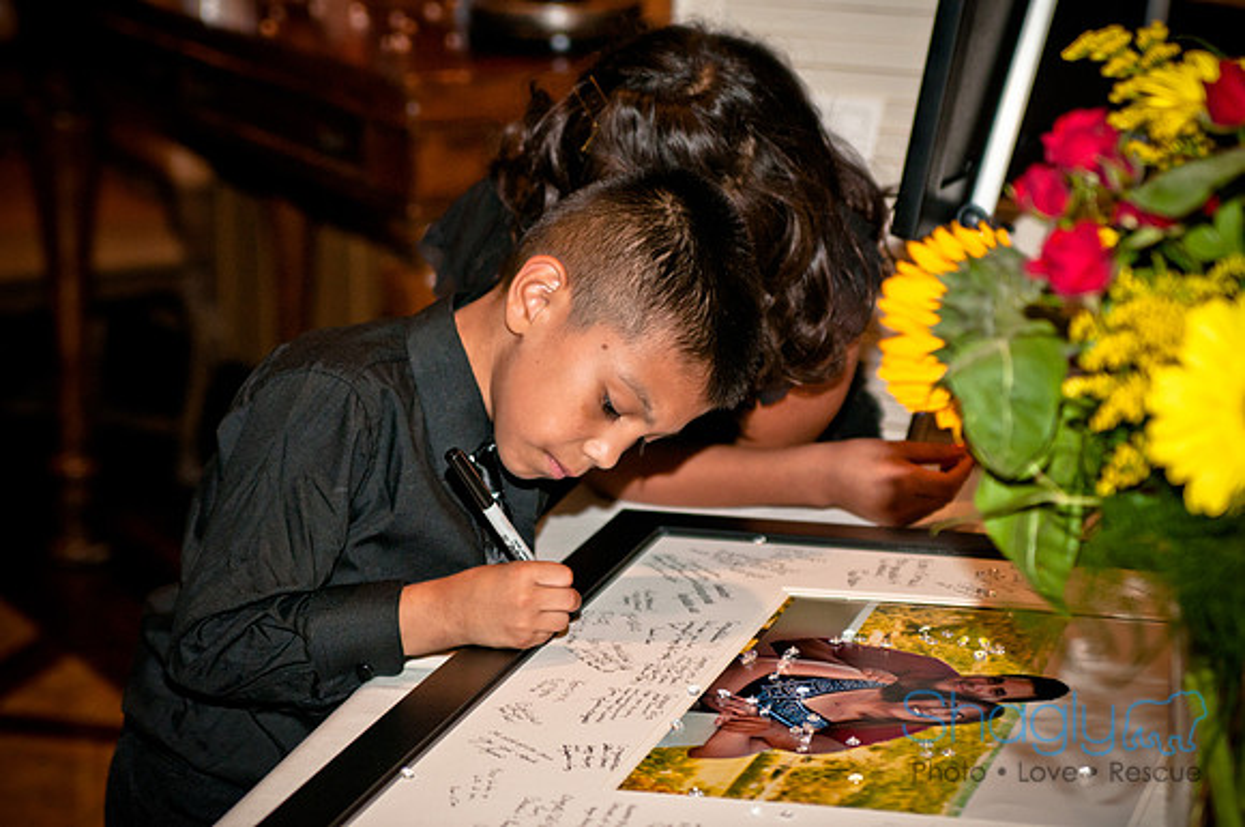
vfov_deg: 12.1
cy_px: 414
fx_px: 3885
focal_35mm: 112
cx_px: 622
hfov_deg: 18.2
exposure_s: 1/200
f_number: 3.2
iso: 400
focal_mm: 75
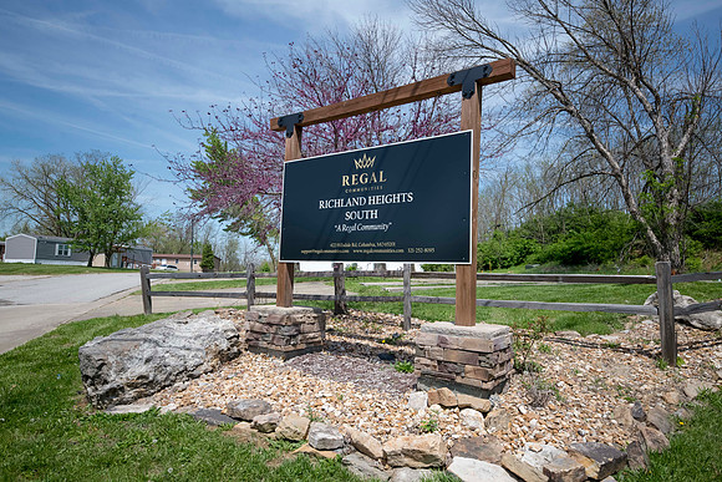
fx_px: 481
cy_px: 241
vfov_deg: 53.2
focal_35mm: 24
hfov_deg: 73.7
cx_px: 361
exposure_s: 1/320
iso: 400
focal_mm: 24
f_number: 10
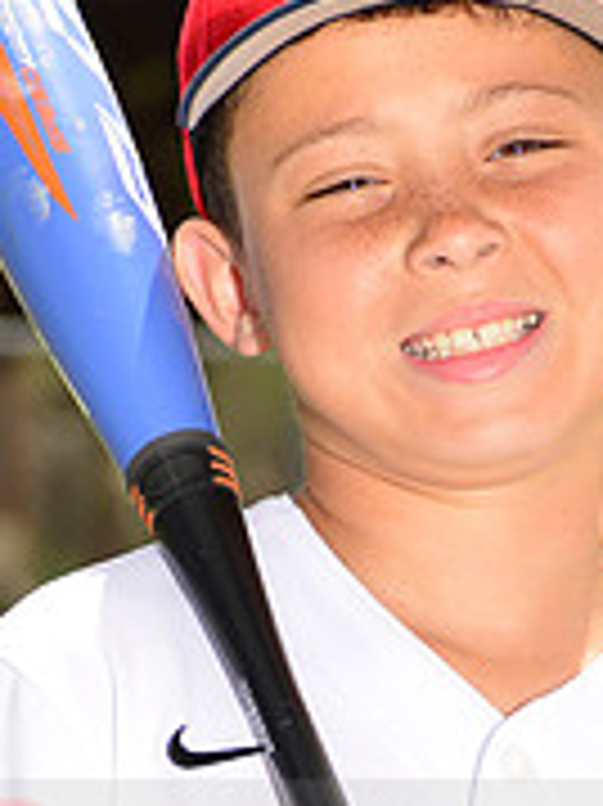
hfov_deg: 2.8
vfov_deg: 3.7
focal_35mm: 530
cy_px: 842
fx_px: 12325
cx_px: 425
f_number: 11
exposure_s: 1/200
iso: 125
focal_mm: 170
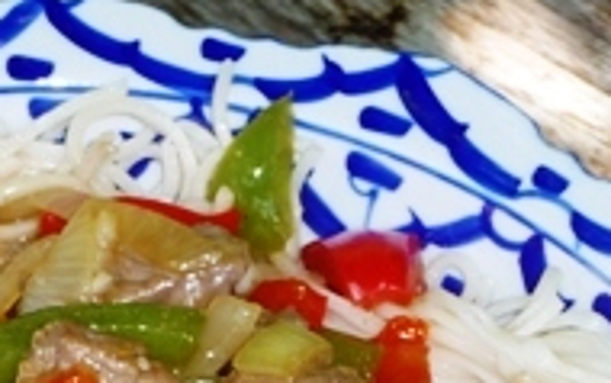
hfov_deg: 14.3
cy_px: 727
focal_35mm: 143
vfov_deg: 8.7
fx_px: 2383
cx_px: -39
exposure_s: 1/30
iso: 100
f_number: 3.9
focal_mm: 6.7
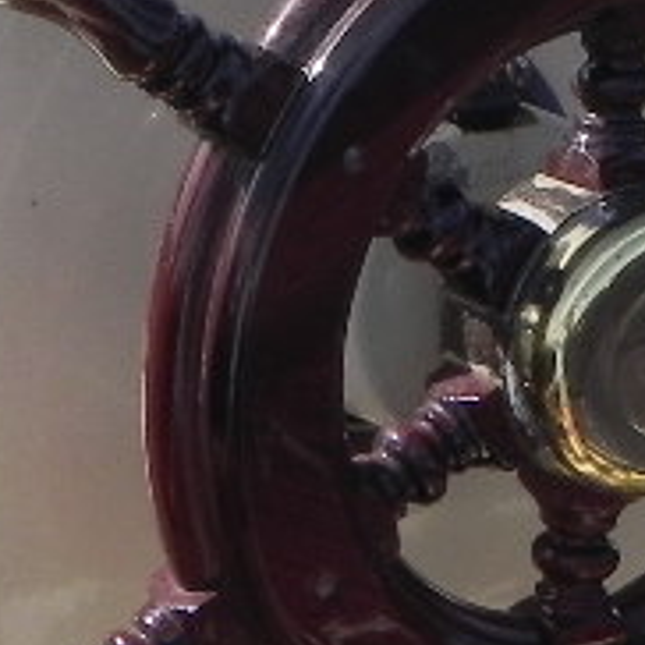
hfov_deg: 13.5
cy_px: 181
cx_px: 344
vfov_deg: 13.5
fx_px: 2719
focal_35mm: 129
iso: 160
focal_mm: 4.6
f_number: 7.1
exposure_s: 1/458
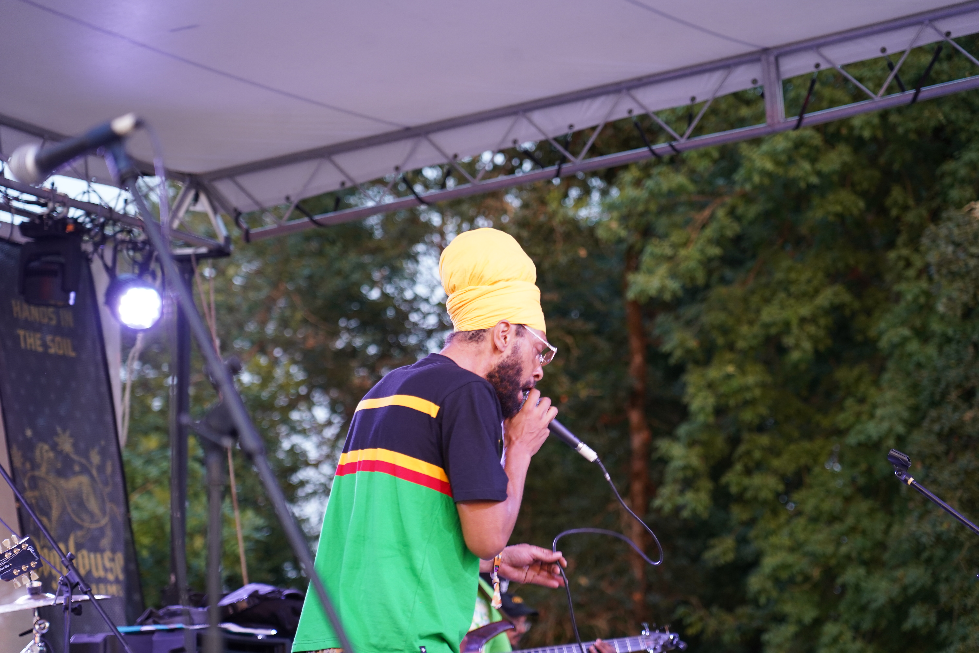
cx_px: 490
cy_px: 326
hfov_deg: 19.5
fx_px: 2855
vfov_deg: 13.0
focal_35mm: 105
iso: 1000
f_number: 4
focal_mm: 105
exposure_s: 1/160
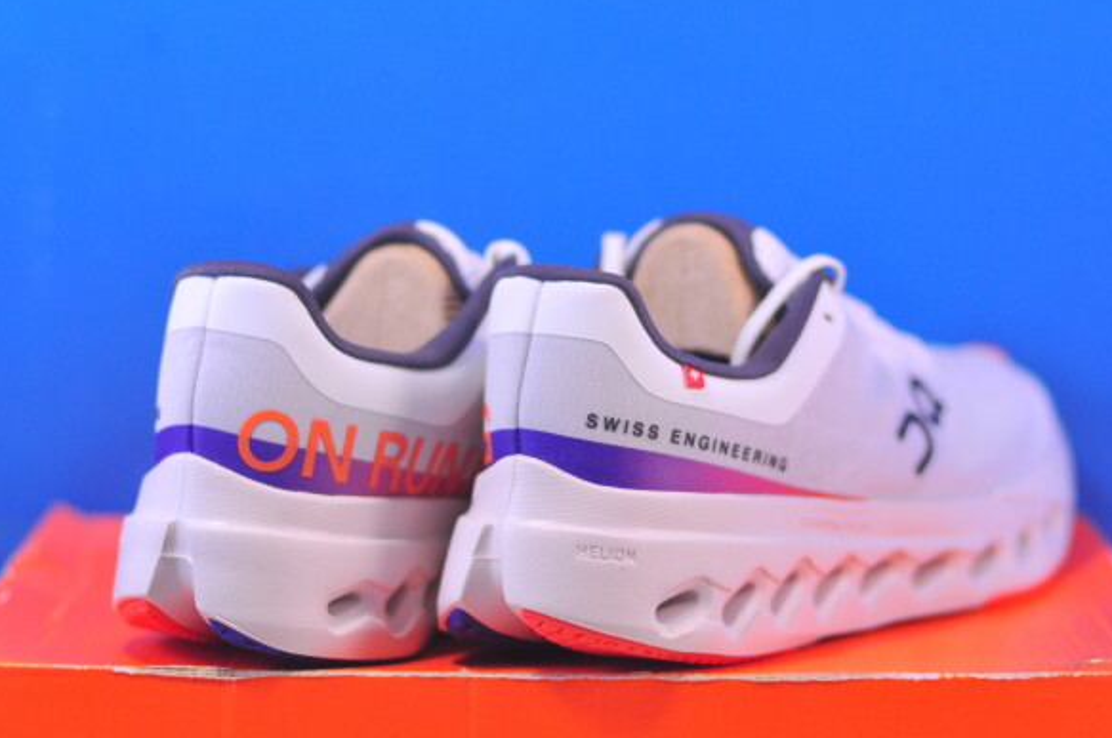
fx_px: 3177
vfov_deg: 13.2
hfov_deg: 19.9
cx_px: 572
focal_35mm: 103
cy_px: 268
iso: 250
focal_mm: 50
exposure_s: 1/320
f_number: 2.2
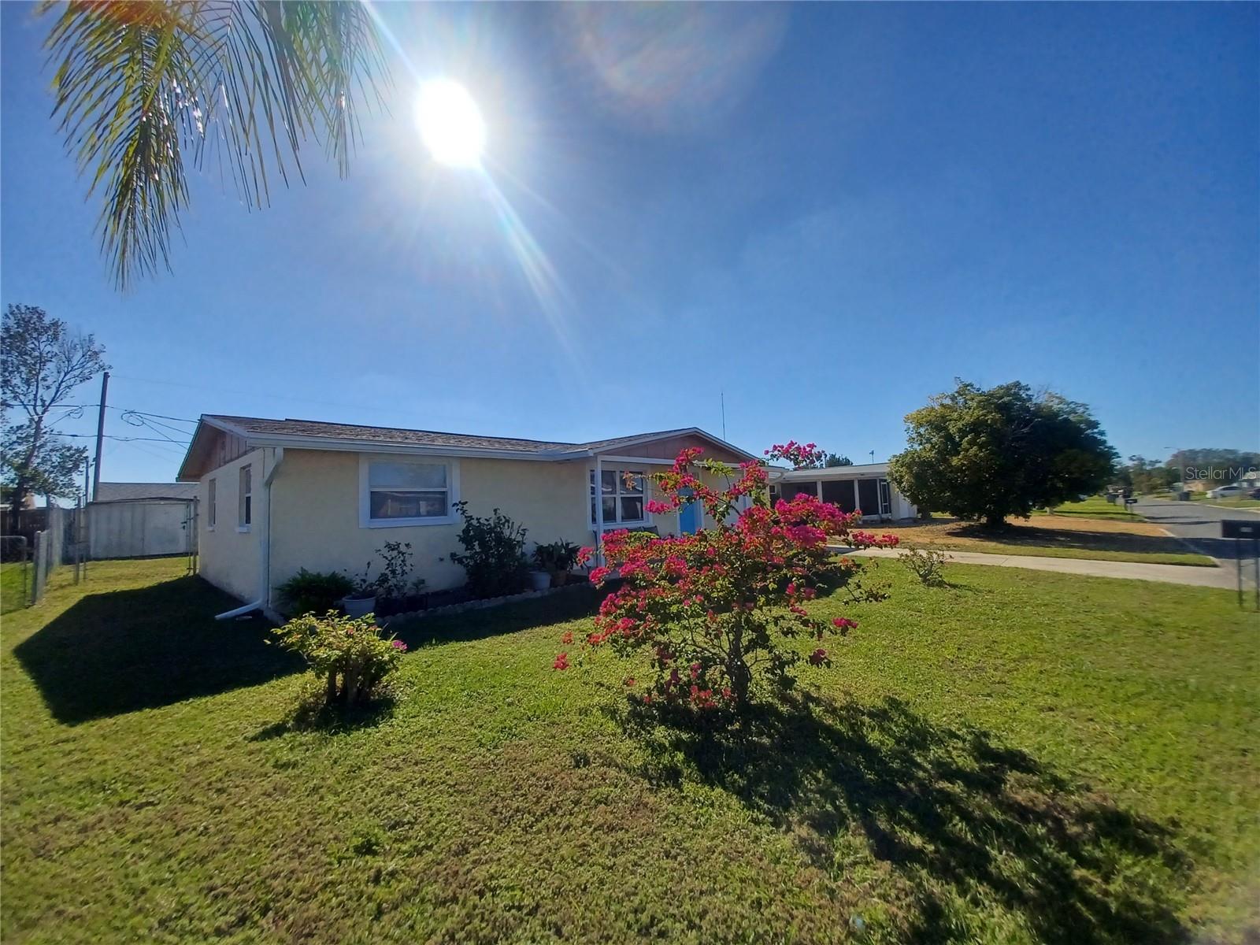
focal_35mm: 13
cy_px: 472
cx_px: 630
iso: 40
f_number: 2.2
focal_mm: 1.42
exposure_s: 1/2439
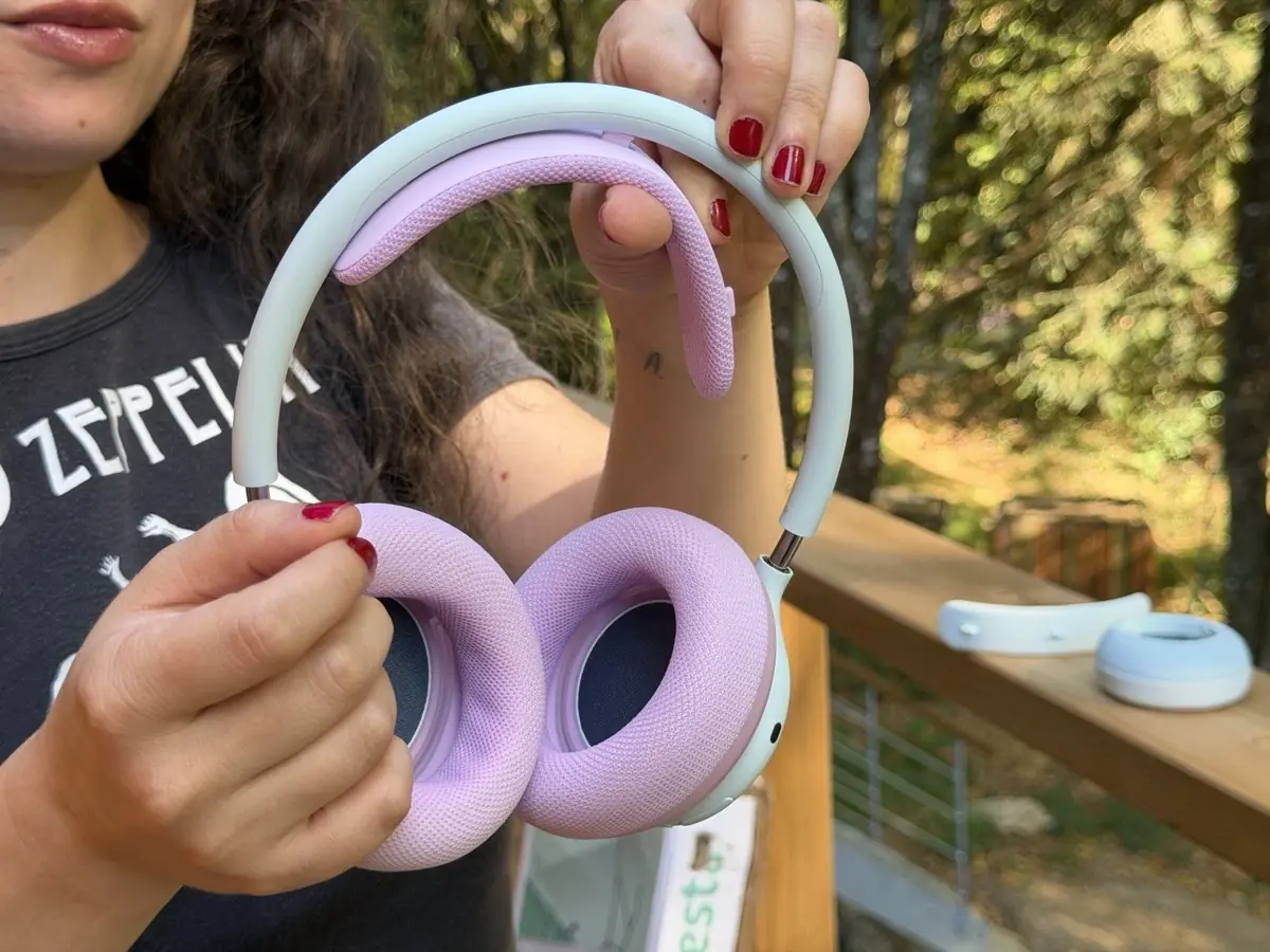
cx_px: 635
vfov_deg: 30.3
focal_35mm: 48
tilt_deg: -12.9
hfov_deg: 39.7
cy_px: 476
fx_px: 1761
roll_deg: +3.7
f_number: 1.78
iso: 64
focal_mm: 6.76
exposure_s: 1/124
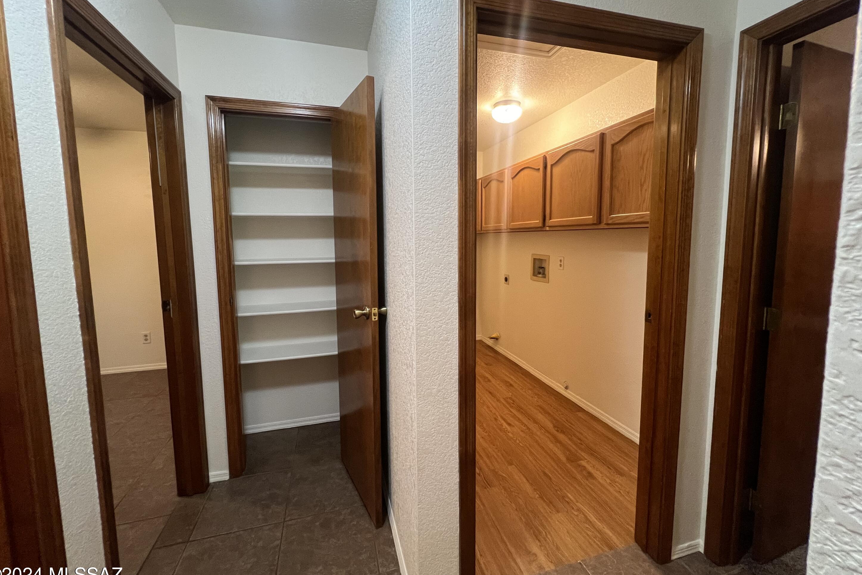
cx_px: 432
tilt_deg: -5.2
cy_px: 271
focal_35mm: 14
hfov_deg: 104.2
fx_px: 335
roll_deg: +0.8
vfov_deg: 81.1
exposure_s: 1/60
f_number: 1.8
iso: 400
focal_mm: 1.57
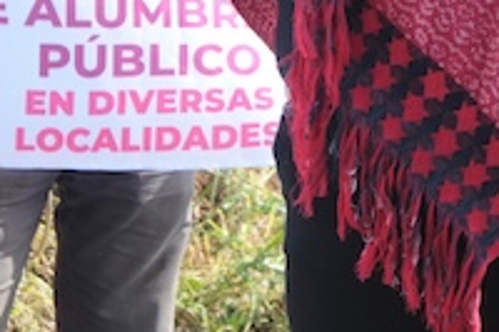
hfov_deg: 5.2
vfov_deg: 3.5
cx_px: 225
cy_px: -211
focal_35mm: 394
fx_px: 5453
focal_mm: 75
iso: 400
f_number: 10
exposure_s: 1/160
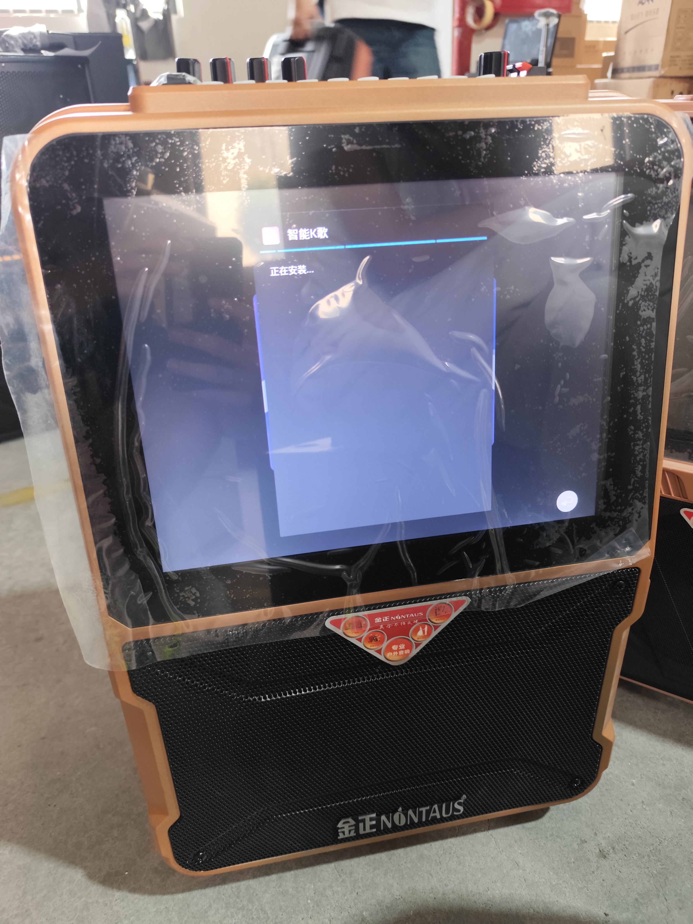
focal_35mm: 23
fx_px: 614
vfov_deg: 73.9
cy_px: 462
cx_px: 346
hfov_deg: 58.9
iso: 500
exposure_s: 1/25
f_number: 1.65
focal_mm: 6.19
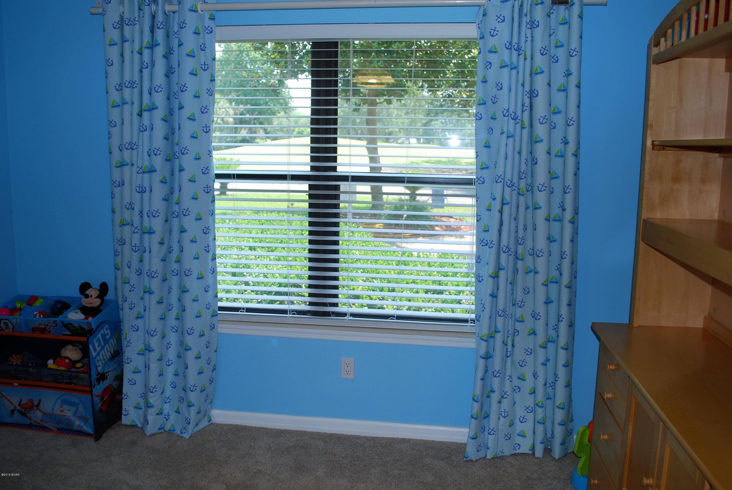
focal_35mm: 27
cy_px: 245
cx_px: 366
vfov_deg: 48.0
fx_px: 550
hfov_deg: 67.3
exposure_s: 1/125
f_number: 3.5
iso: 125
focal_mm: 18
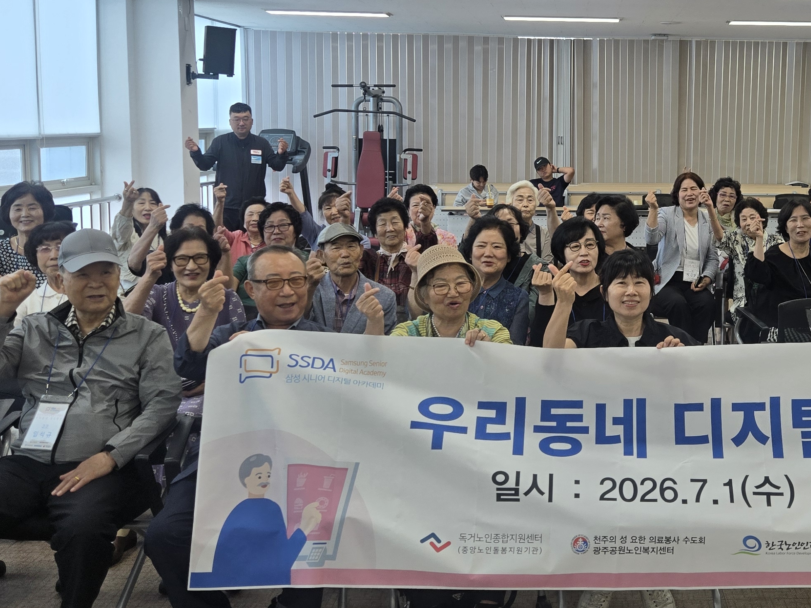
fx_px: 1101
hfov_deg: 38.9
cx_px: 649
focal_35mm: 47
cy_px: 207
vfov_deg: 30.7
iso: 50
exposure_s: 1/120
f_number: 1.8
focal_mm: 5.4
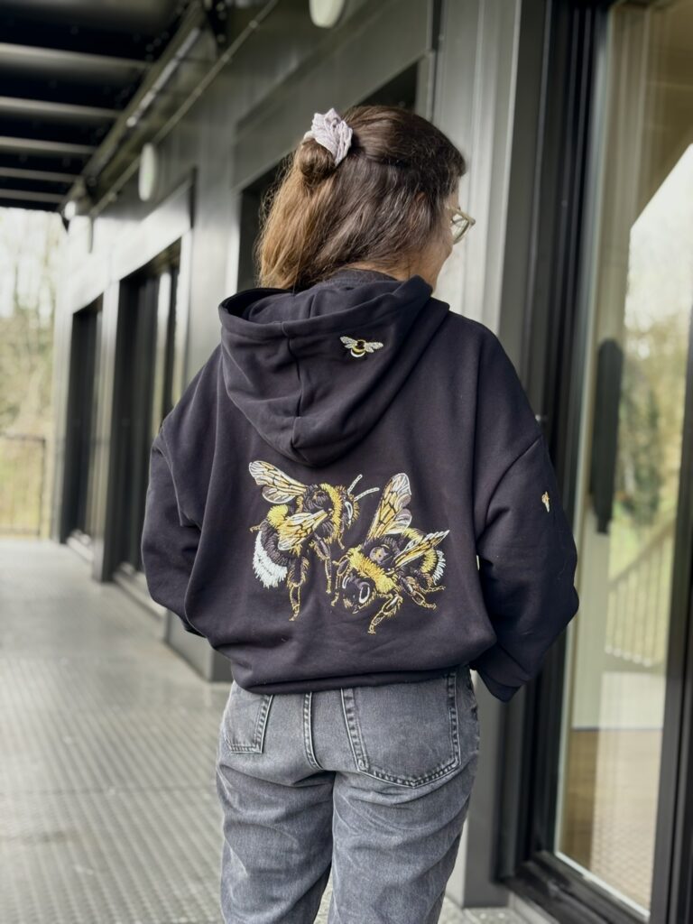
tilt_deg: -1.1
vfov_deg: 36.8
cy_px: 462
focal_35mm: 52
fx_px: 1388
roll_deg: -4.1
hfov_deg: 28.0
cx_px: 346
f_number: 1.6
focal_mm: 5.96
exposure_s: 1/60
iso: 64
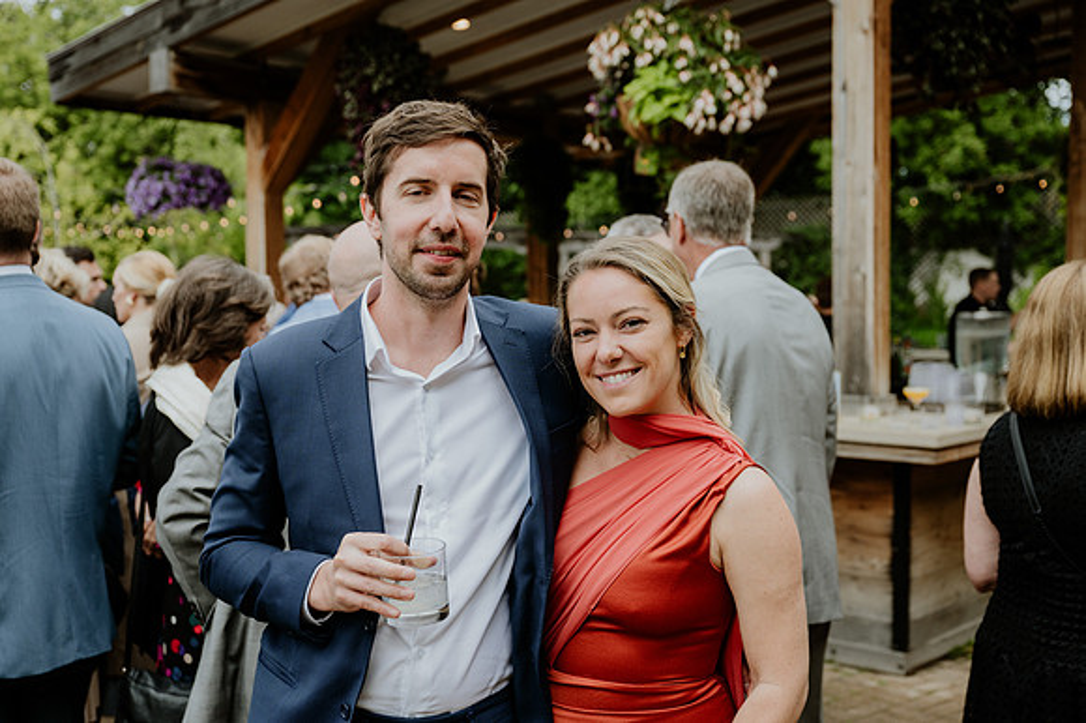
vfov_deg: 32.6
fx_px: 1236
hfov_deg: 47.4
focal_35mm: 41
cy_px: 362
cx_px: 543
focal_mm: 41
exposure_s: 1/400
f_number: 3.5
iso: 200
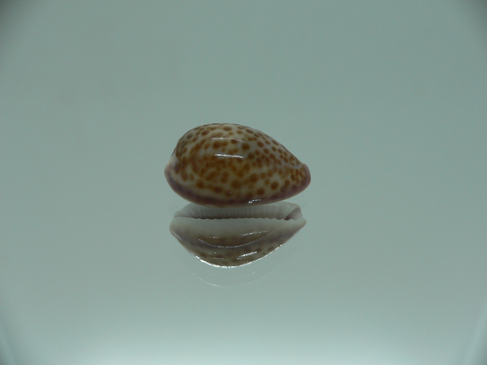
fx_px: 492
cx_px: 244
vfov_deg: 40.7
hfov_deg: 52.6
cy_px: 182
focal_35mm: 35
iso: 80
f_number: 2.8
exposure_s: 1/60
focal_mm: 4.6
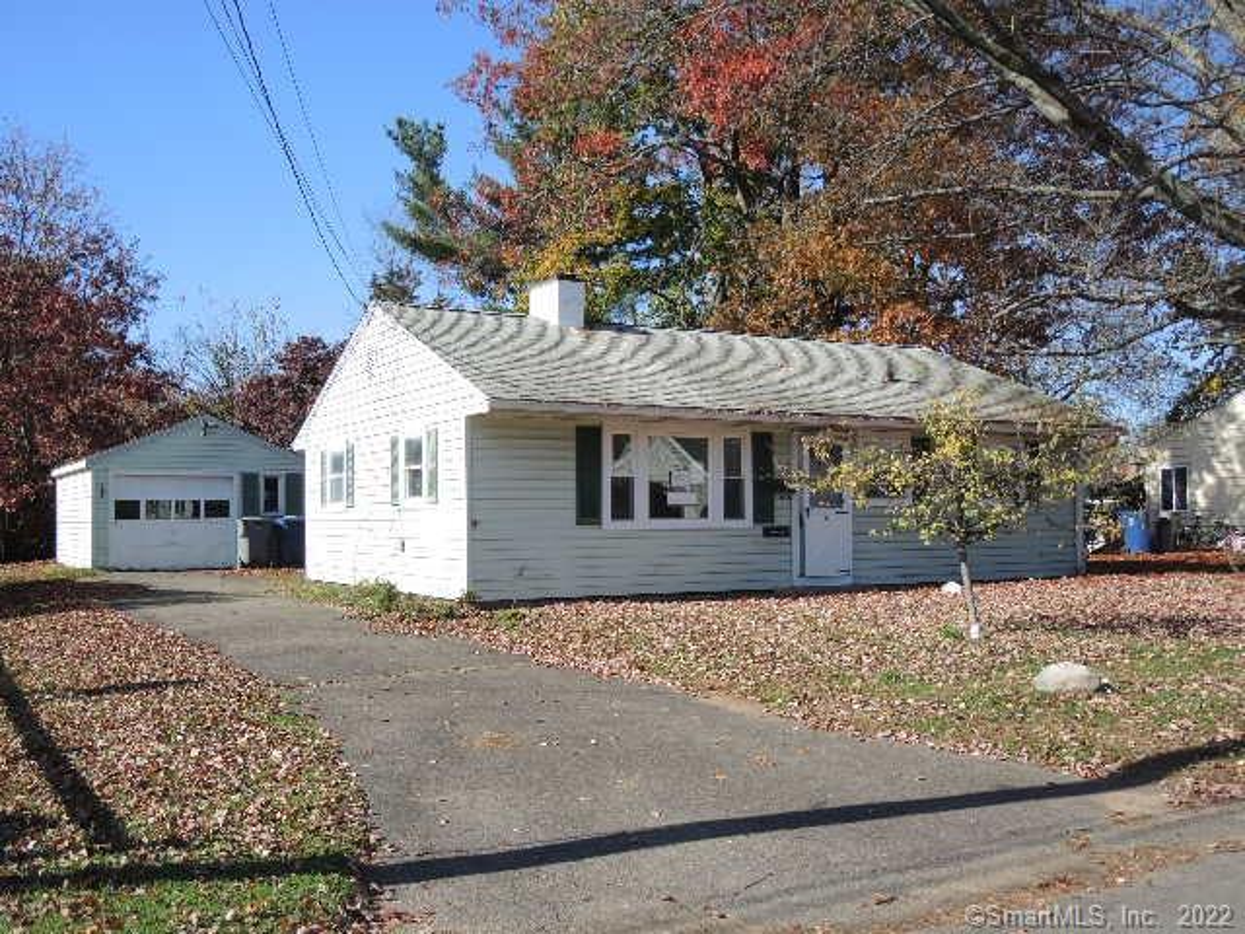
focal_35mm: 33
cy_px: 467
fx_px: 1187
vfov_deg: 42.9
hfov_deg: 55.4
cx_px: 622
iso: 80
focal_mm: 7
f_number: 2.2
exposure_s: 1/1250
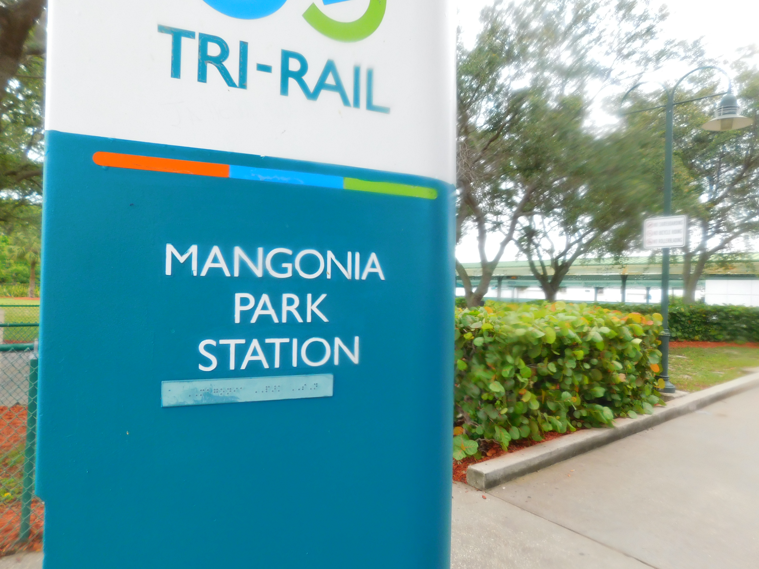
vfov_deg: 58.9
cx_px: 380
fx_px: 504
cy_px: 284
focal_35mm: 23
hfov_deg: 73.9
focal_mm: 4
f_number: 3
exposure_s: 1/125
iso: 125
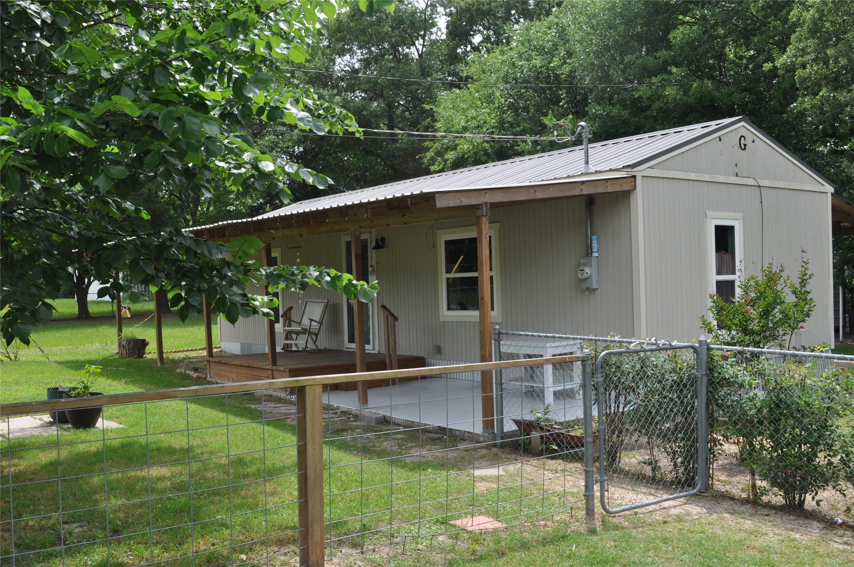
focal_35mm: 36
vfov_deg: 36.8
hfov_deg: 53.2
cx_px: 427
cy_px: 284
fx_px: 853
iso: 200
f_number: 9
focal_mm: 24
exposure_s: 1/125
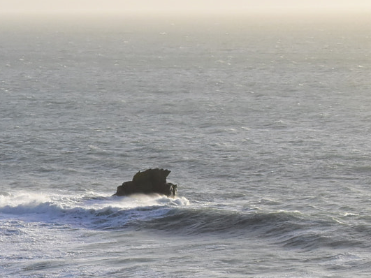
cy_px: 287
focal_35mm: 226
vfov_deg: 6.5
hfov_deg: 8.7
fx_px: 2422
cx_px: -9
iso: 1000
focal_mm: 52
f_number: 14
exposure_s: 1/800
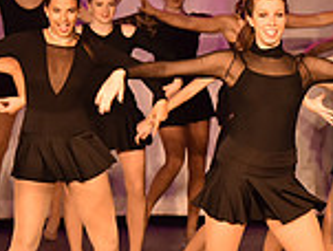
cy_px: 186
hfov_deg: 5.1
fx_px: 3732
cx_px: 571
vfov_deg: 3.9
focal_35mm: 387
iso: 2000
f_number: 4
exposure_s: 1/320
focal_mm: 105
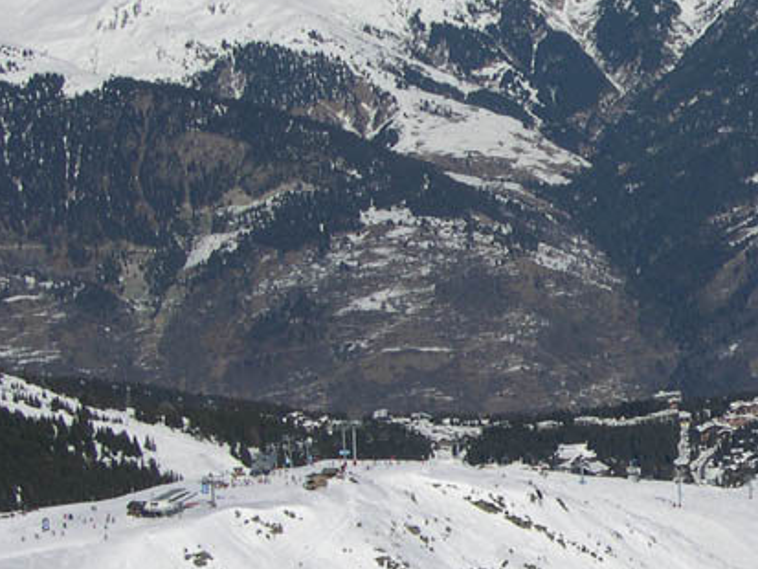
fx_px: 2826
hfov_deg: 14.8
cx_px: 890
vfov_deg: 11.5
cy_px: 367
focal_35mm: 129
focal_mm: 11.1
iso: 100
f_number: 8.8
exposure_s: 1/560
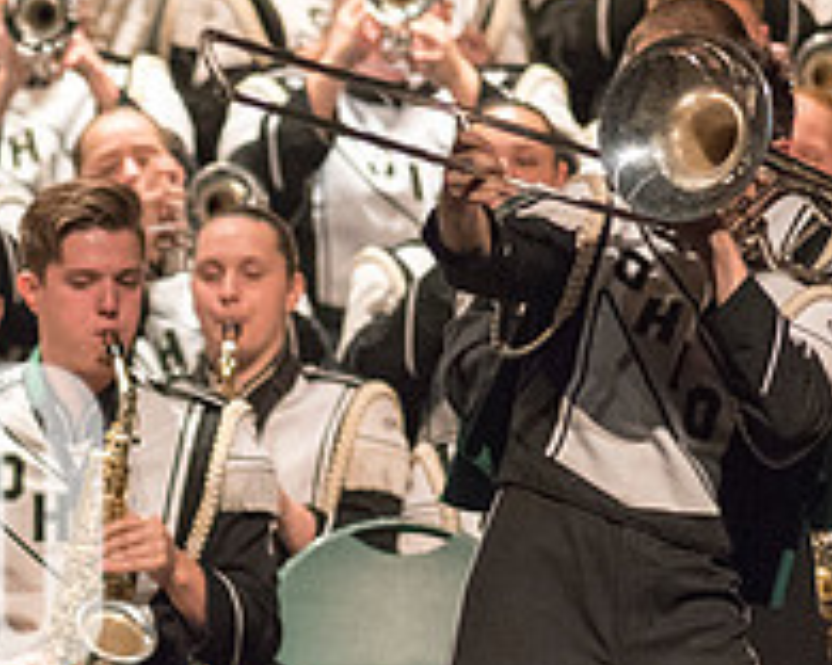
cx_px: -218
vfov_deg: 1.8
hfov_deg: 2.3
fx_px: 20635
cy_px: 565
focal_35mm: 838
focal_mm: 300
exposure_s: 1/500
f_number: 2.8
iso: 4000
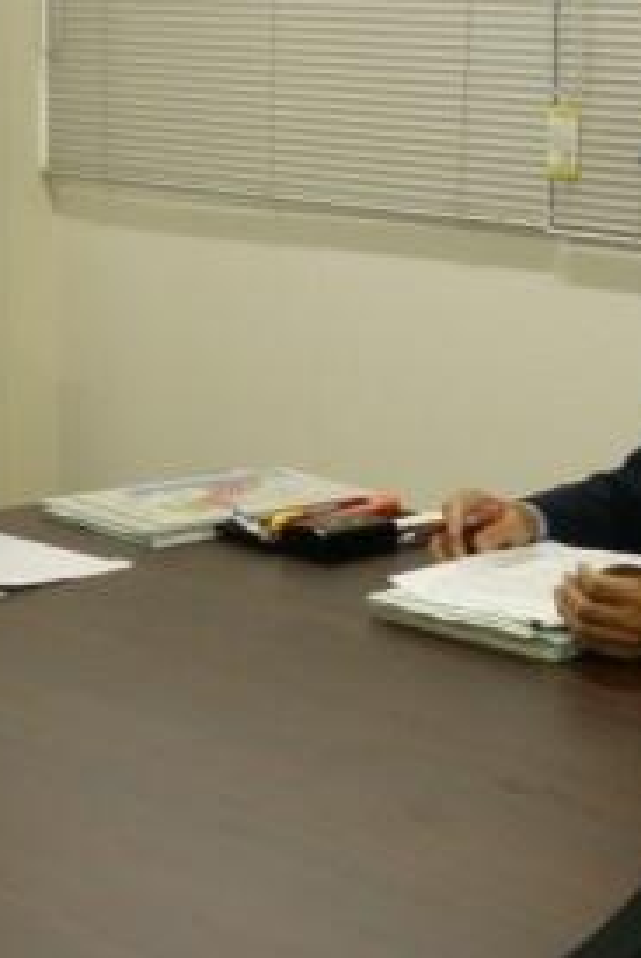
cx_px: 171
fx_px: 2717
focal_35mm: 102
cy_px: 333
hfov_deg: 13.4
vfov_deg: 19.9
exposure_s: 1/50
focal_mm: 9.7
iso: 400
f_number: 4.6
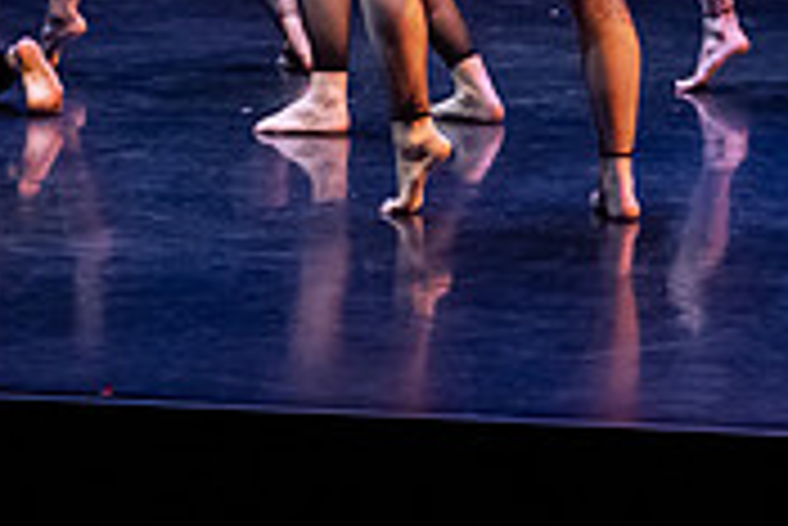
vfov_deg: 7.1
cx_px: 467
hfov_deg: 10.8
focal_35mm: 191
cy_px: -319
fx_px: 4184
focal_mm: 48
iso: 4000
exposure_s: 1/400
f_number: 4
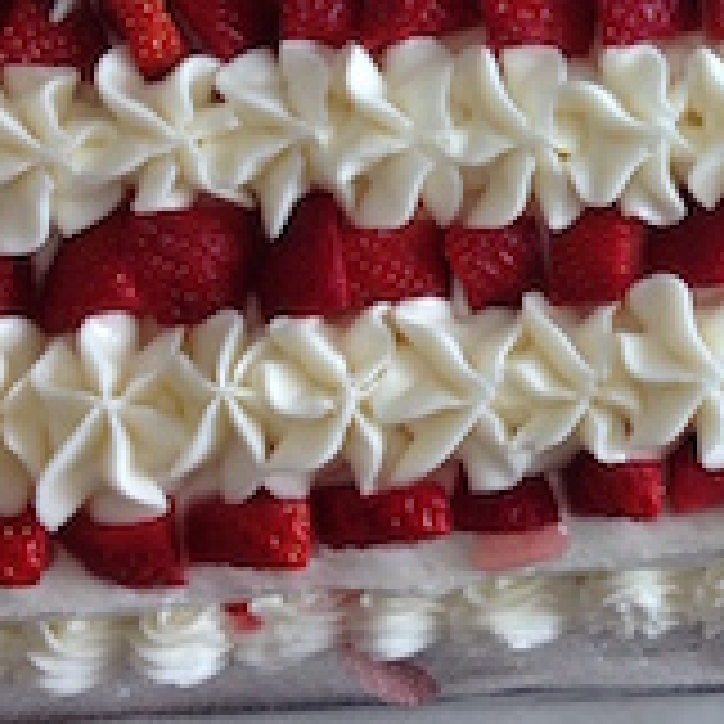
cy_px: -90
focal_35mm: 109
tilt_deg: -81.1
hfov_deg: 15.6
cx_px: 791
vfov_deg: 15.5
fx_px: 2579
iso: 50
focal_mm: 4.12
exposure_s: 1/120
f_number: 2.4
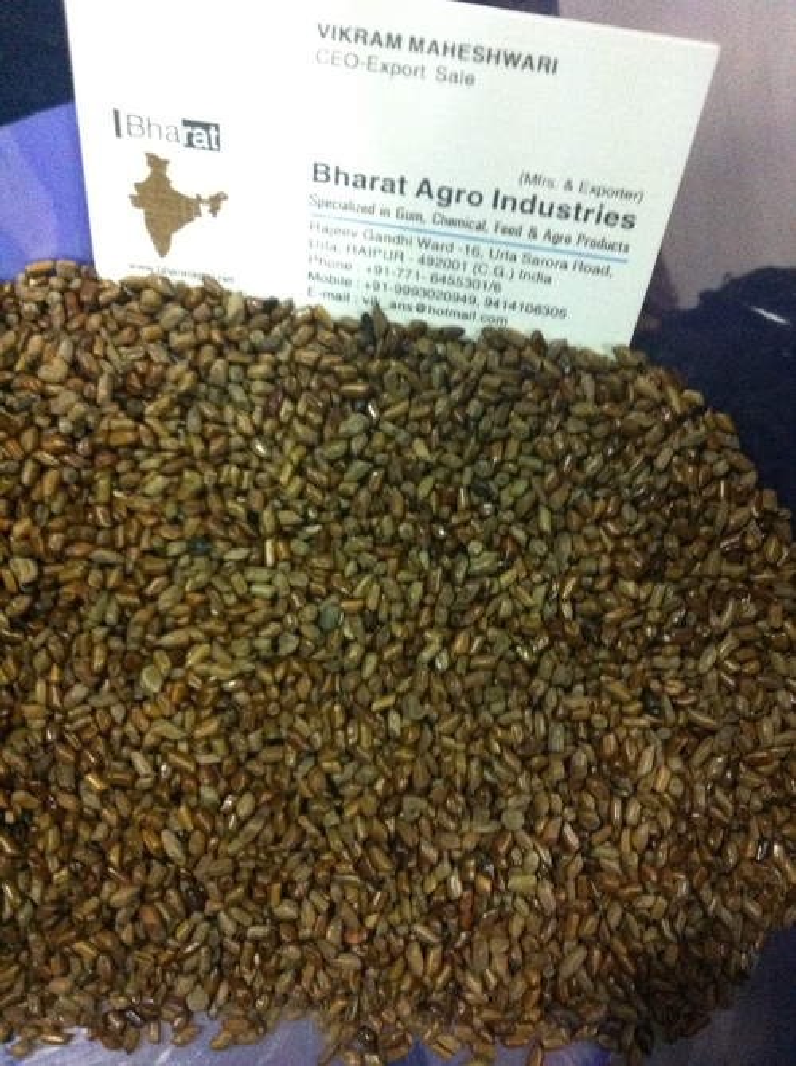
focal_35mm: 35
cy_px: 533
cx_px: 398
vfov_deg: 52.7
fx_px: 1076
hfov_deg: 40.6
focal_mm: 3.85
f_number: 2.8
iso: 1000
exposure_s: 1/15
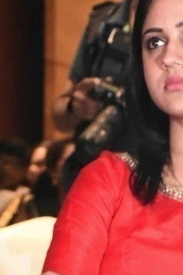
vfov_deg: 7.1
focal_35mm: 286
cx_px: 332
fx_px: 2182
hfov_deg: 4.7
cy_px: 441
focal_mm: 48
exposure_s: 1/80
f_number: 4.5
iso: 8000
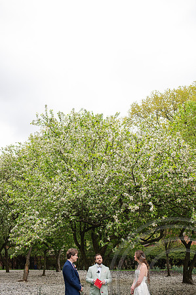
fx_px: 286
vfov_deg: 54.5
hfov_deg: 37.8
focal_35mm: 35
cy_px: 148
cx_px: 98
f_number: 3.2
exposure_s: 1/640
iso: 100
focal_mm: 35
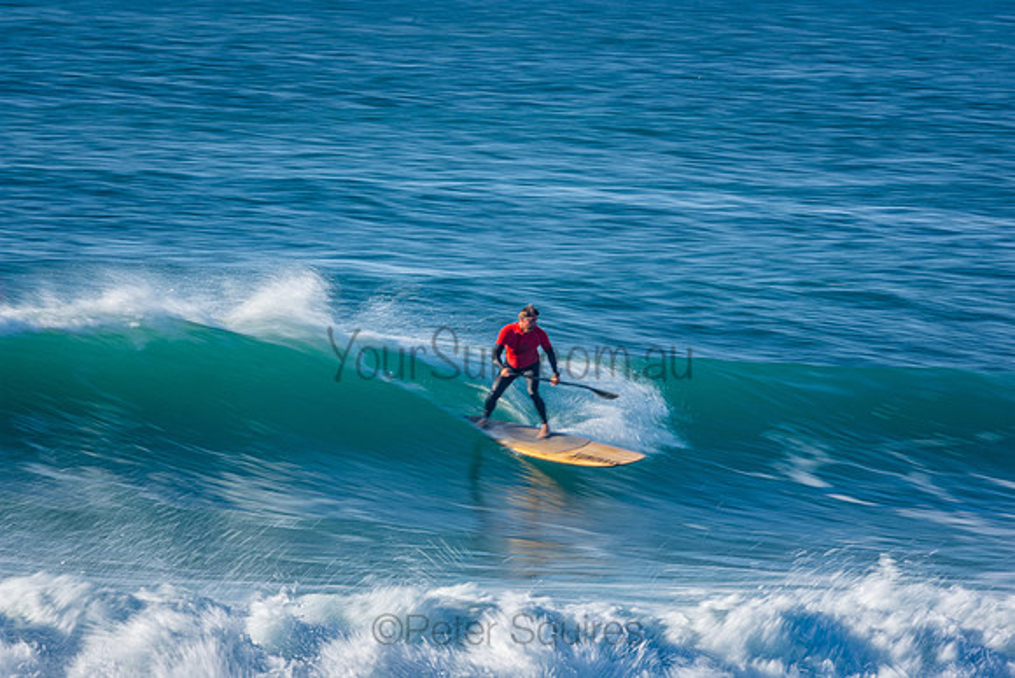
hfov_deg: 2.7
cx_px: 508
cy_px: 339
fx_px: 21150
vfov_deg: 1.8
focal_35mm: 750
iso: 100
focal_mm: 500
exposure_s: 1/30
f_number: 22
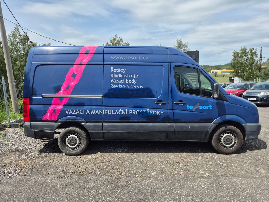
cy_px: 101
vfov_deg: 58.9
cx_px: 134
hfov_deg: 73.9
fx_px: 179
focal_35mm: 23
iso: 25
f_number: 1.8
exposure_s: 1/1712
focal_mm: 5.4
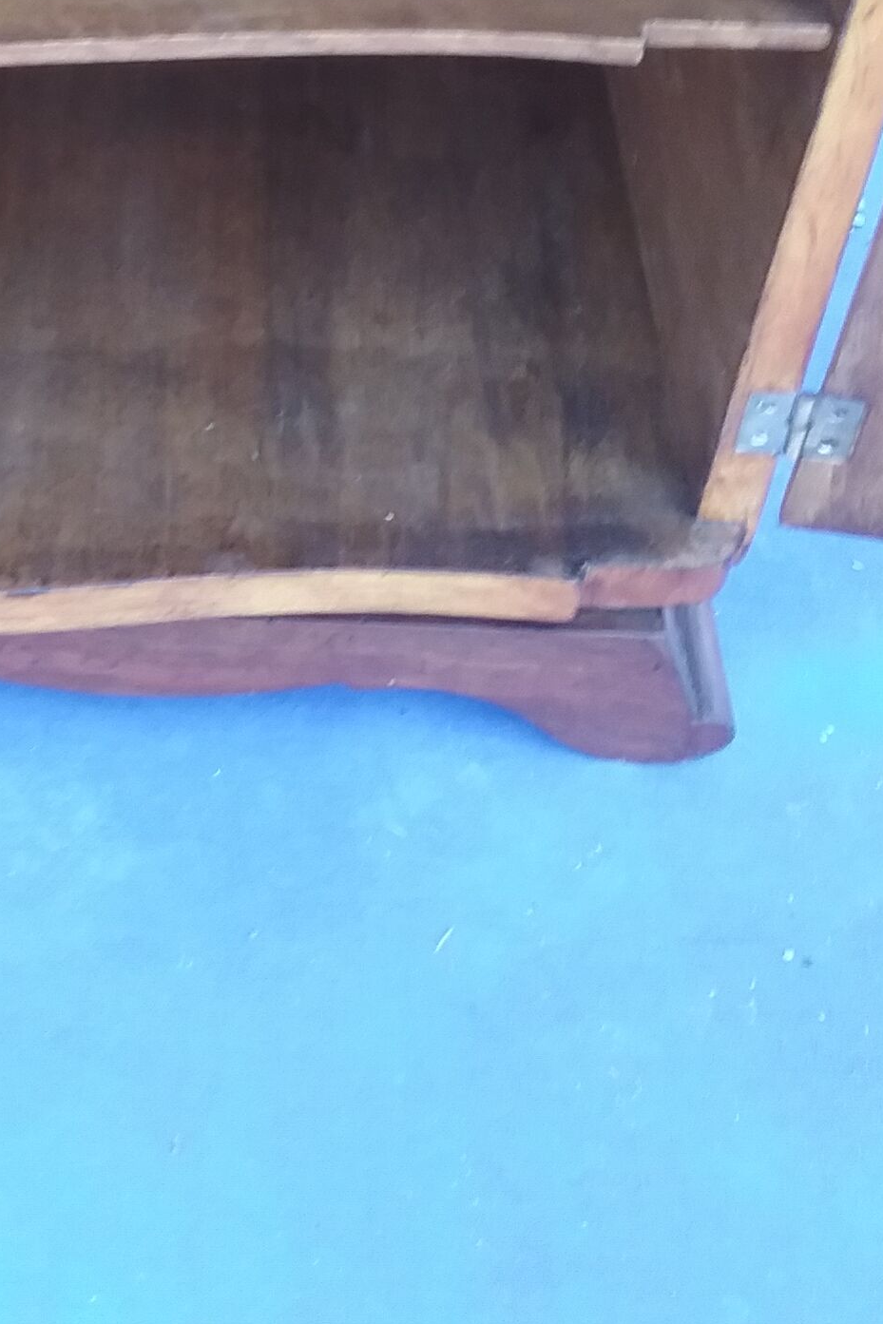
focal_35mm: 60
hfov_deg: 22.2
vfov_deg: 32.5
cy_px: 263
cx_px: 128
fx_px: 2207
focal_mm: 3.3
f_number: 2.2
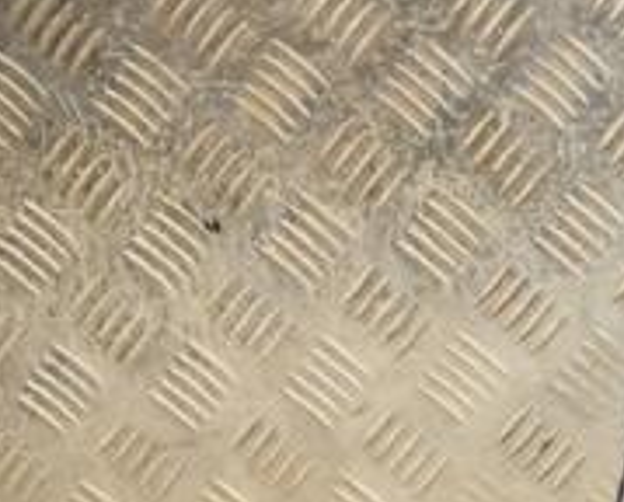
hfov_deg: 11.5
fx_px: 2961
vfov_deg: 9.5
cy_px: 624
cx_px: 962
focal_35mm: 160
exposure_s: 1/160
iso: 800
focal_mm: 34
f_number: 5
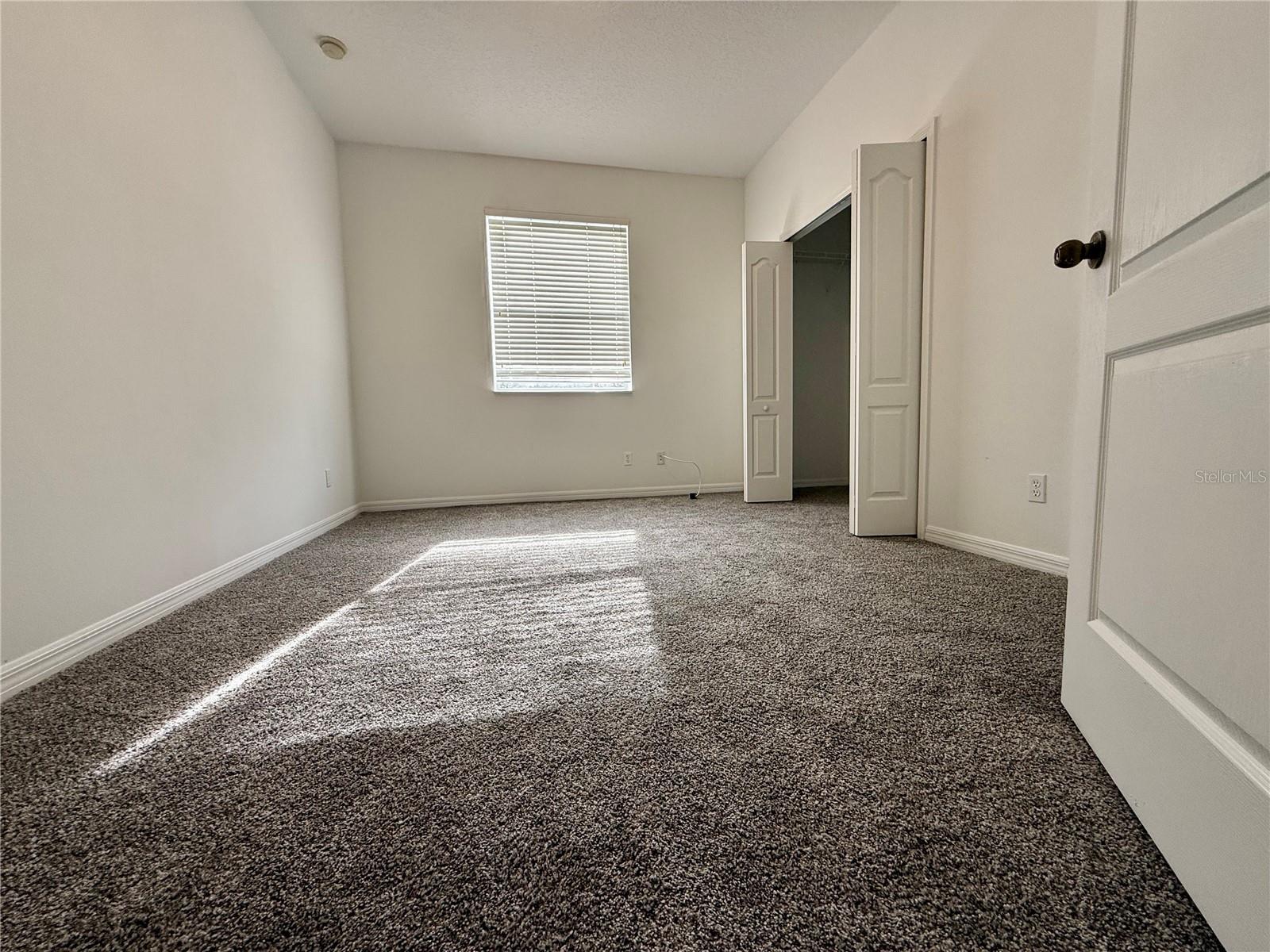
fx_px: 514
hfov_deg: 102.1
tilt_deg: -4.9
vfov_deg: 85.7
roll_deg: +1.6
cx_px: 635
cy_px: 476
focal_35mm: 14
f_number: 2.2
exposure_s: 1/99
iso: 80
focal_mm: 2.22
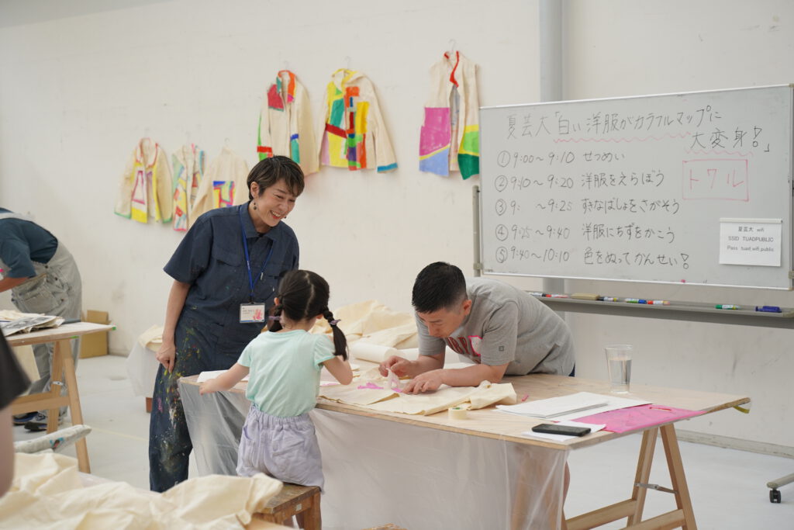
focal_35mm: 57
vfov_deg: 23.8
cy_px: 265
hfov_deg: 35.0
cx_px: 397
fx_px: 1257
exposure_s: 1/160
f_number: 4
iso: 320
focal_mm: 57
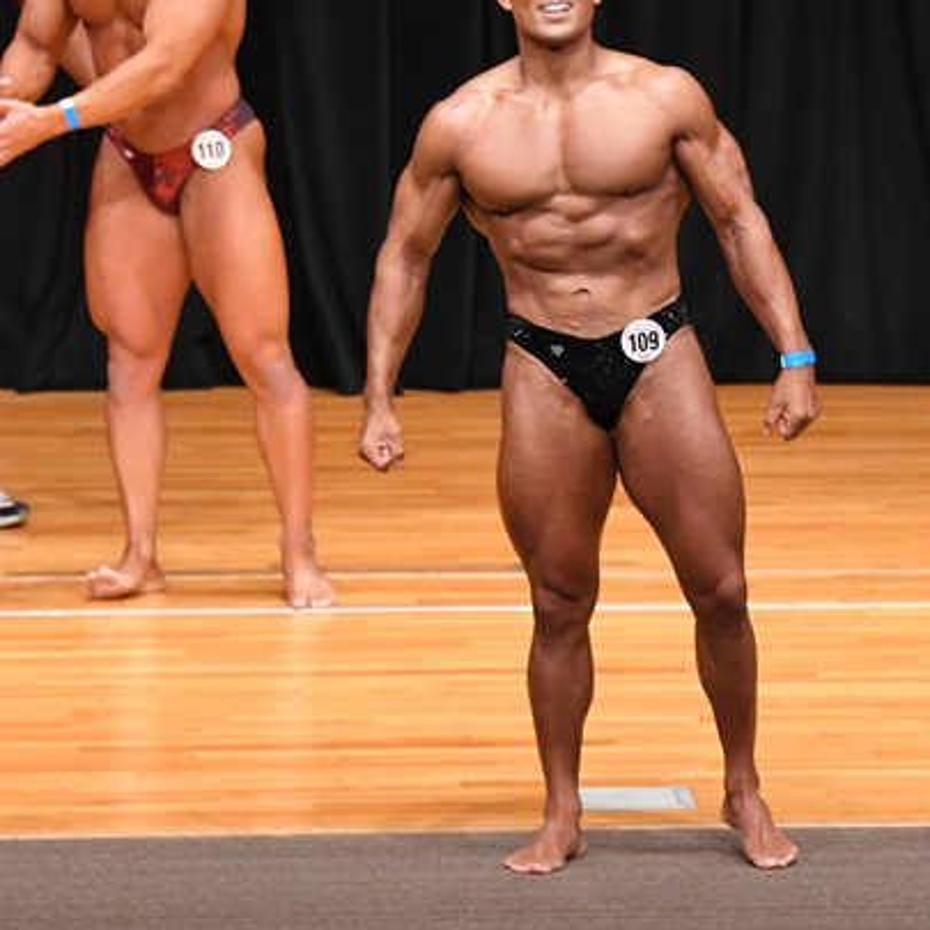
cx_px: 780
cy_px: 354
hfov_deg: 4.8
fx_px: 11125
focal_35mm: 366
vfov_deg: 4.8
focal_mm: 150
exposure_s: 1/400
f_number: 5.6
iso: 5000
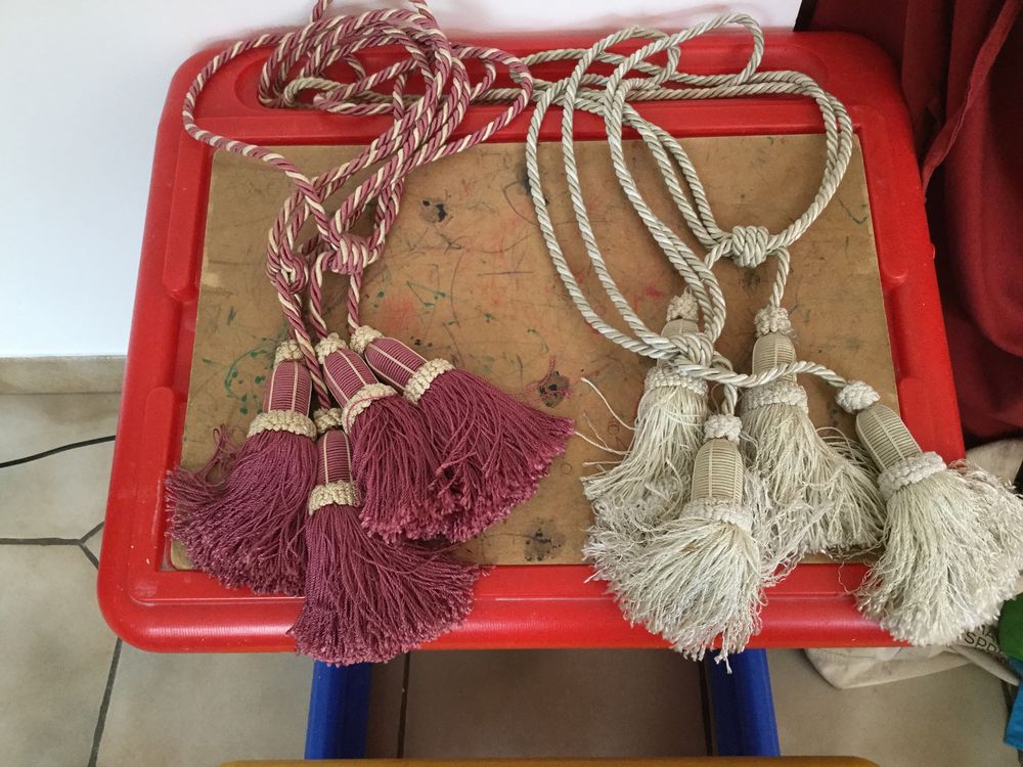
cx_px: 512
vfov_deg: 45.4
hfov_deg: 58.4
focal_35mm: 31
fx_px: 916
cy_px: 384
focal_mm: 3.3
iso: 125
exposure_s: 1/33
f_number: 2.4
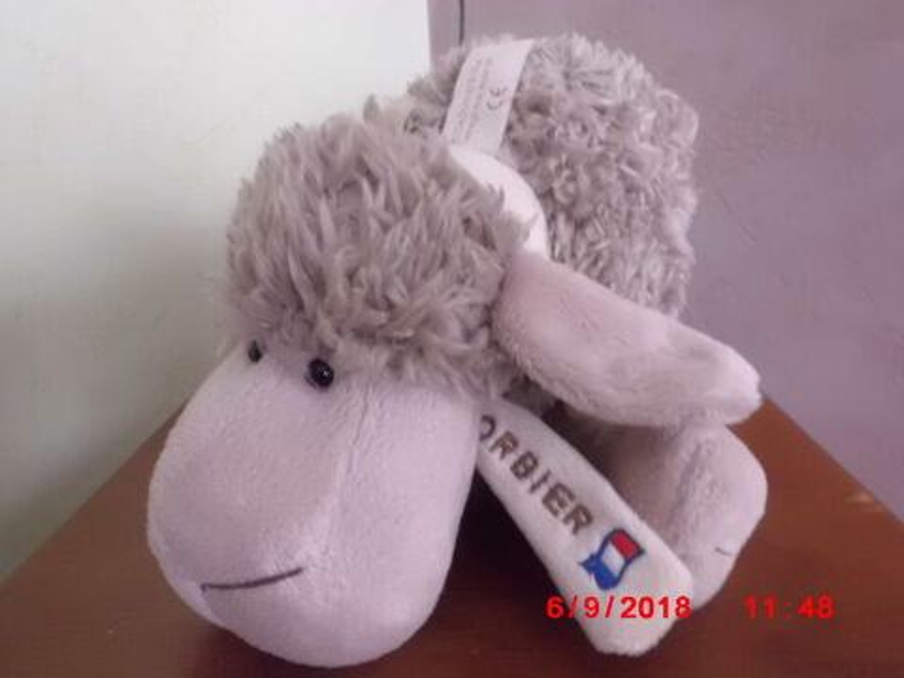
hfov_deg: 67.3
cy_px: 339
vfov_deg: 53.1
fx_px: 679
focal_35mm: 26
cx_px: 452
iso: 800
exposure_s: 1/15
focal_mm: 4.6
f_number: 3.2
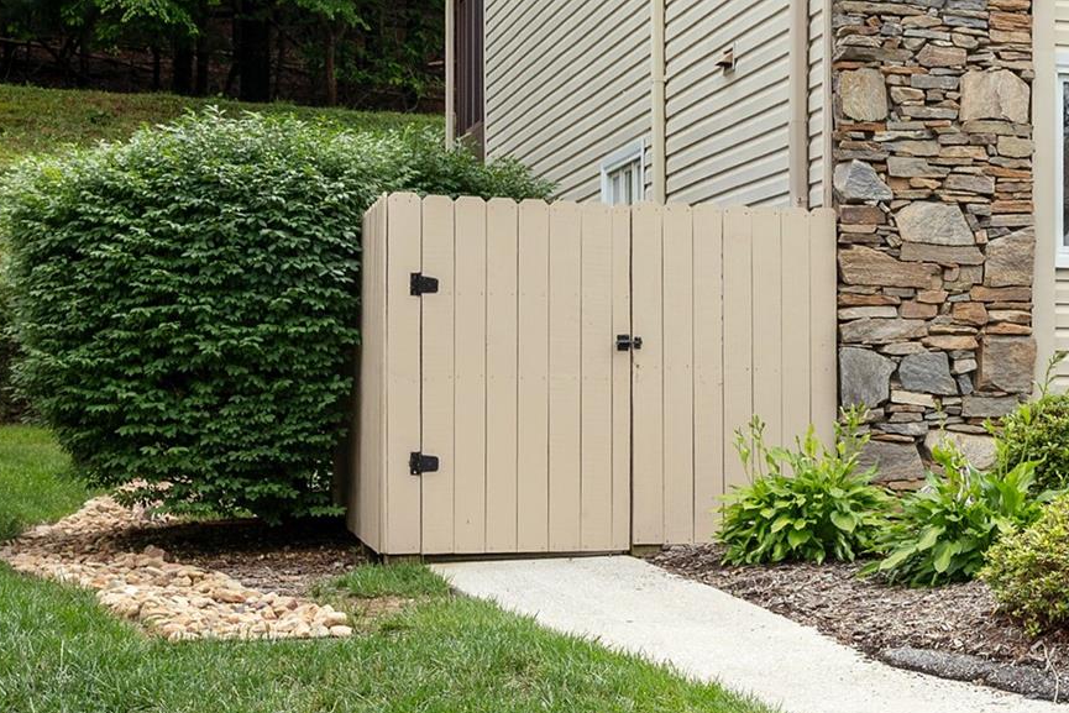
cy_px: 12
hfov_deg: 26.0
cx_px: 1207
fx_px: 2109
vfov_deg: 18.7
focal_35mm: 71
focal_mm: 30
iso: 250
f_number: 7.1
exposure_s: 1/500
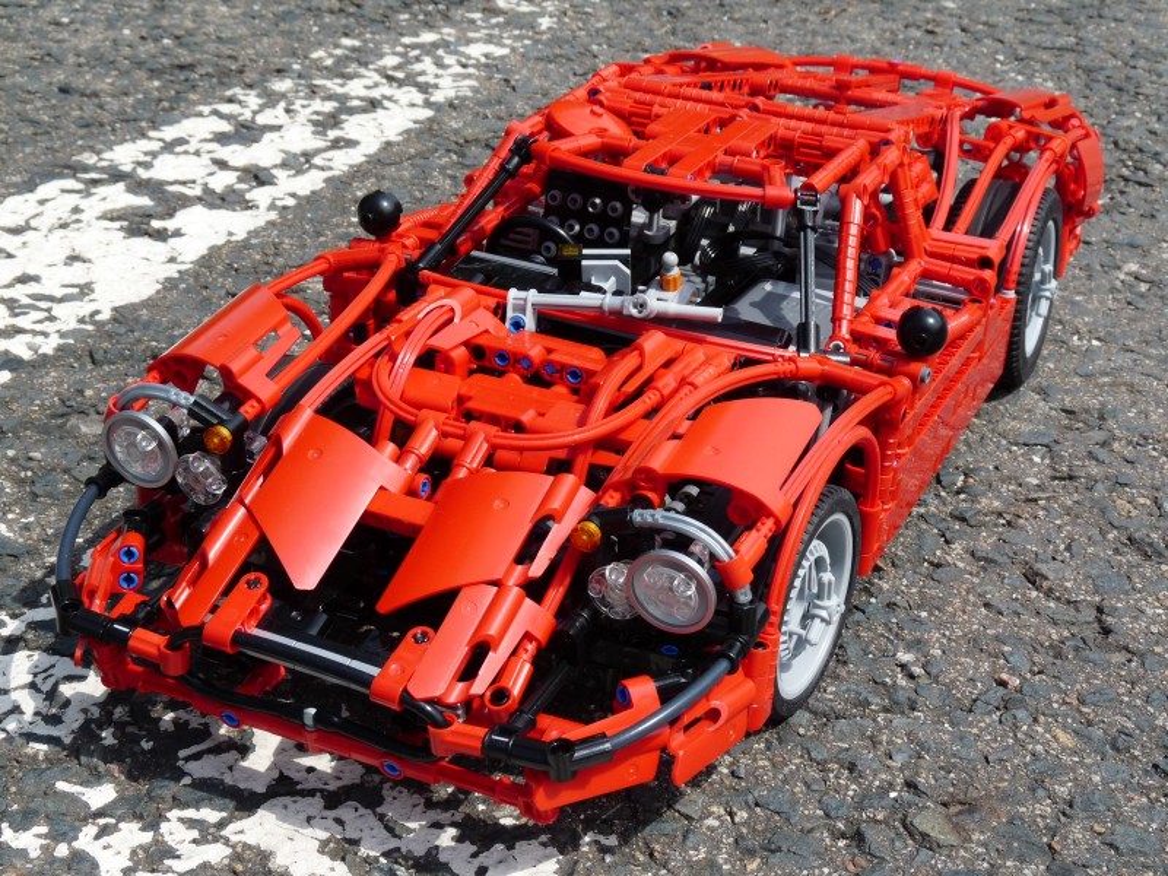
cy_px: 438
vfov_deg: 24.8
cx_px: 584
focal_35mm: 59
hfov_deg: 32.7
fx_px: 1991
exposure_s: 1/400
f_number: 5.6
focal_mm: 10.4
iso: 100
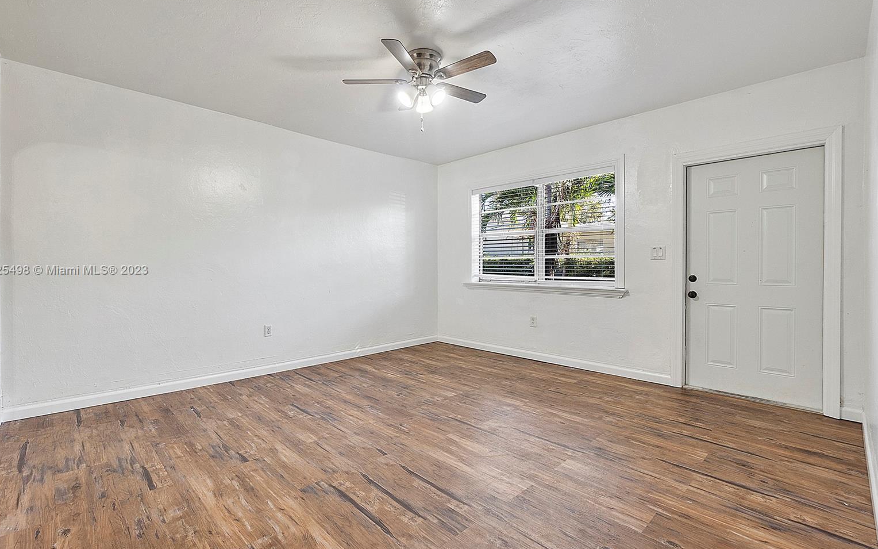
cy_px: 271
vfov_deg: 71.3
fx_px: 383
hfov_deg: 97.8
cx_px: 423
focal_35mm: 16
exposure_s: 1/13
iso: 250
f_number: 10
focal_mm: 10
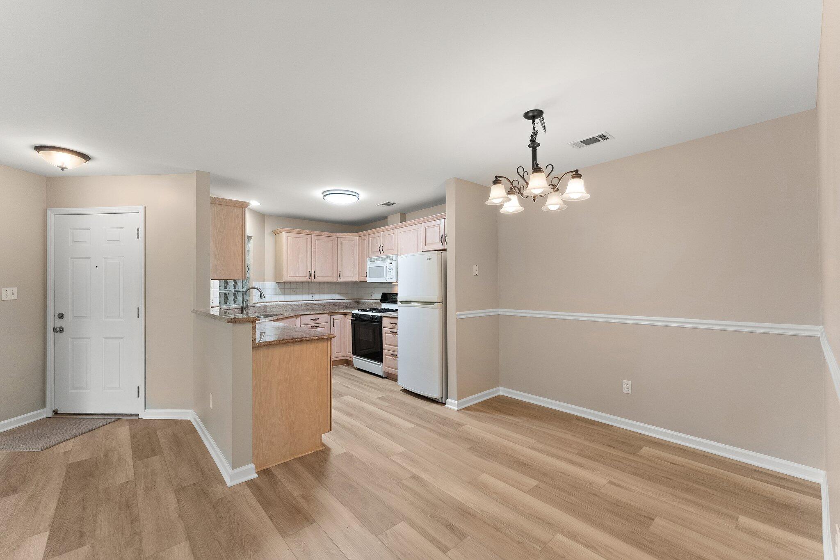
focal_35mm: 14
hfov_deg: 104.3
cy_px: 280
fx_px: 327
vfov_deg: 81.2
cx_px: 420
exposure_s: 1/8
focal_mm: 14
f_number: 7.1
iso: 2000
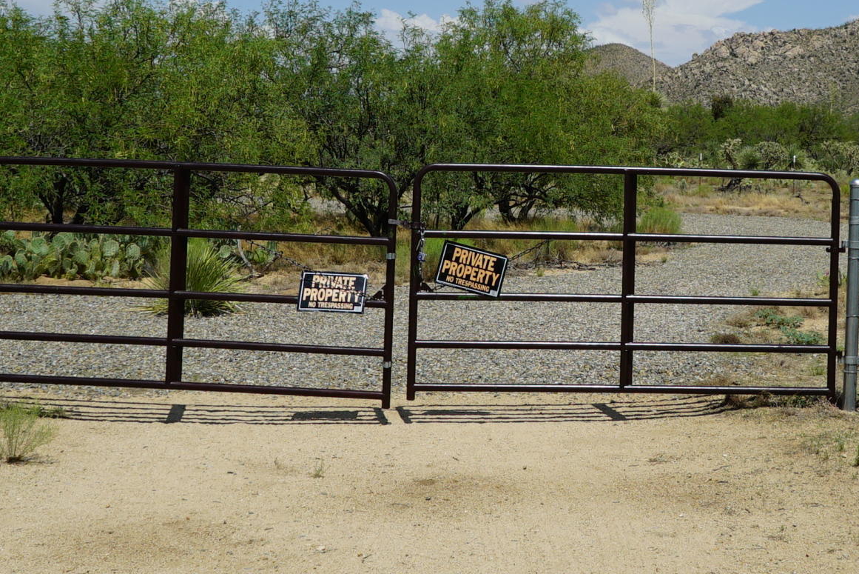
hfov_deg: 32.0
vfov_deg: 21.7
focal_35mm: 62
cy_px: 143
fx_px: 1480
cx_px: 601
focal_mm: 24
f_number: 14
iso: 100
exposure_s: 1/200
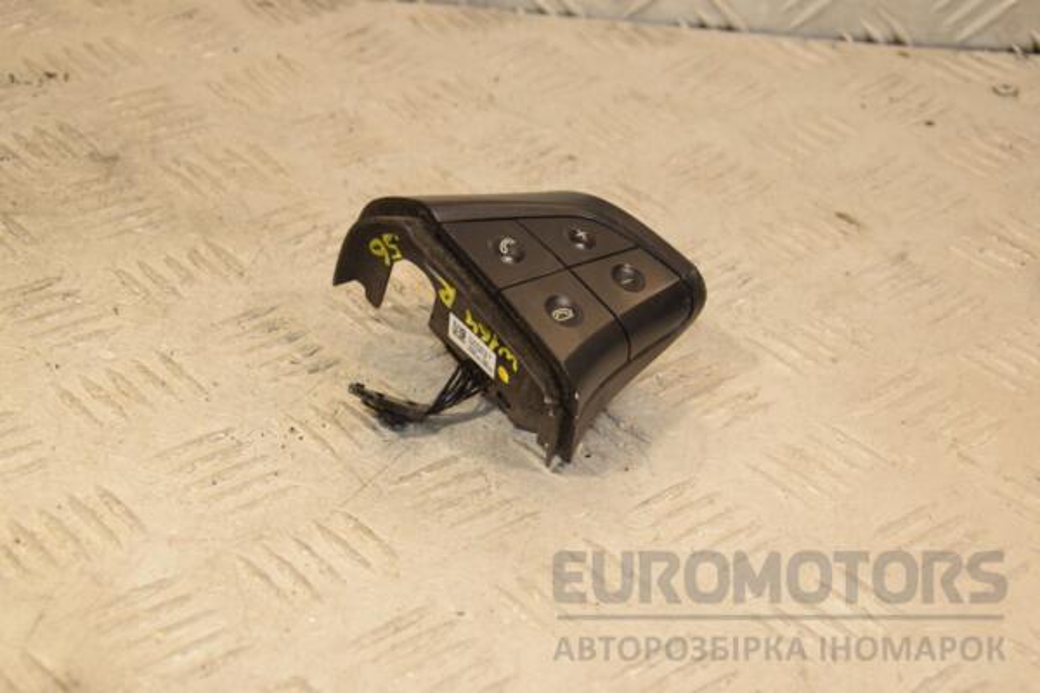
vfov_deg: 18.9
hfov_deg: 28.1
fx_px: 2080
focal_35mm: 72
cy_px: 346
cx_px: 520
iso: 800
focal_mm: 48
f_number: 7.1
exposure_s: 1/200
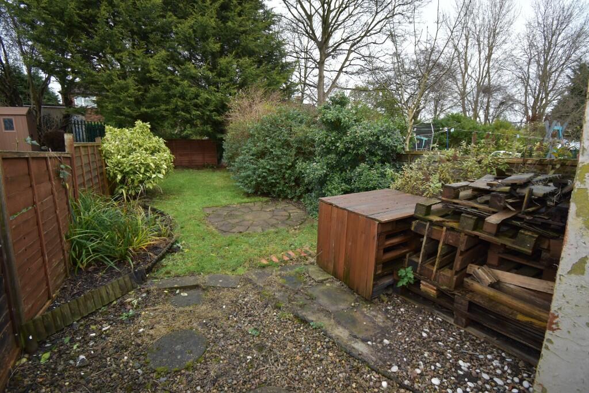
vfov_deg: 77.3
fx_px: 245
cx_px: 294
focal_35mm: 15
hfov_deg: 100.4
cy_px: 196
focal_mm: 10
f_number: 4.5
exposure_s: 1/125
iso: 360
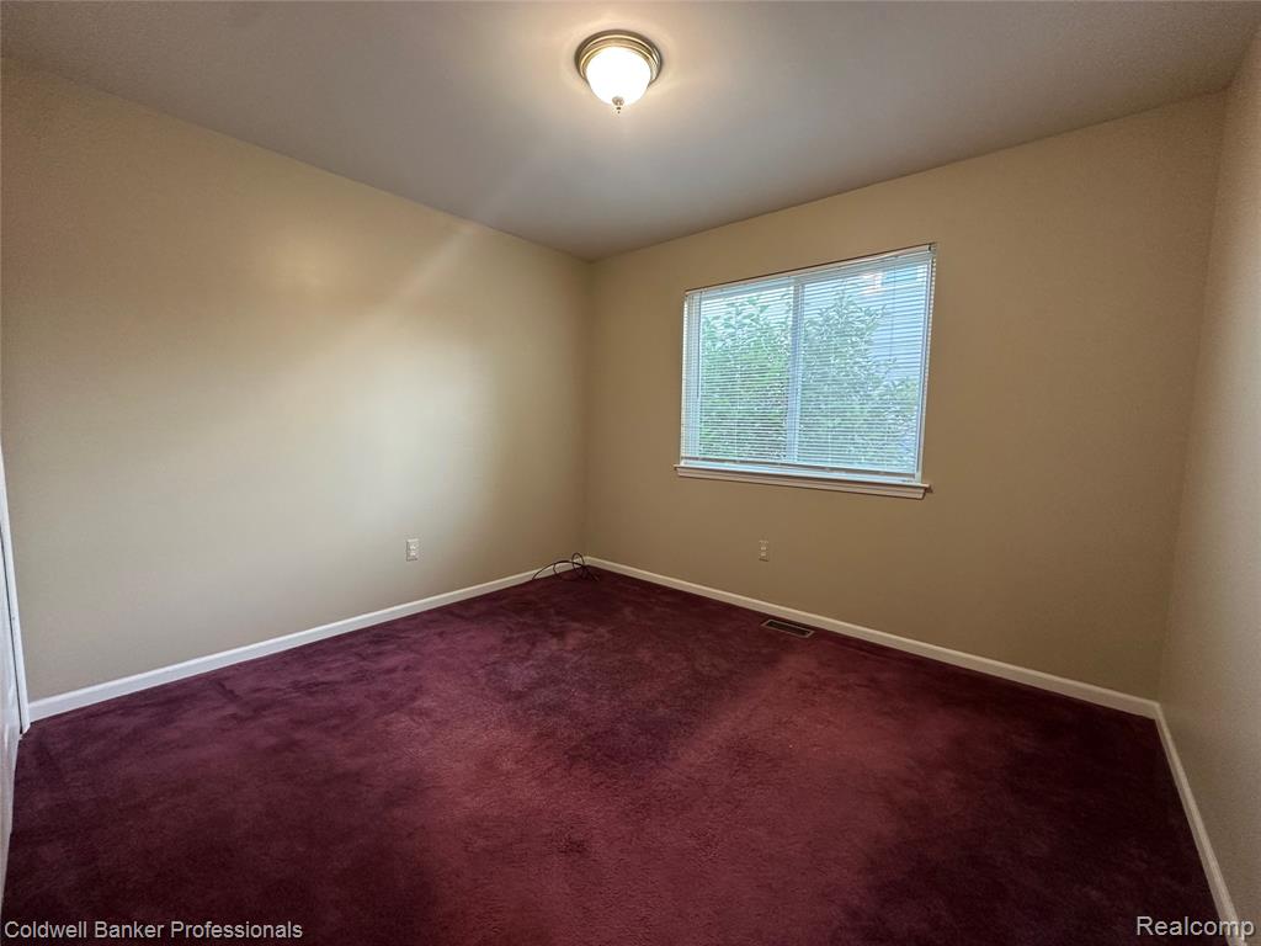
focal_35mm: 14
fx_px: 510
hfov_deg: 102.1
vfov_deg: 85.7
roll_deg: -1.2
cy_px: 473
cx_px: 630
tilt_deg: -5.7
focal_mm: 2.22
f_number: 2.2
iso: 160
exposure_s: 1/60
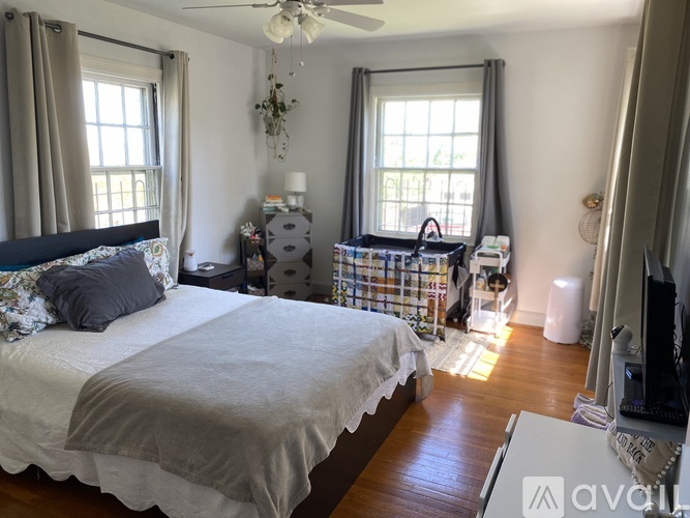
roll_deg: -0.3
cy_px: 259
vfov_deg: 53.0
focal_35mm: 26
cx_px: 345
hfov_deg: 67.3
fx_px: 518
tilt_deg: -11.7
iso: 125
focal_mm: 4.25
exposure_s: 1/80
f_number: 1.8
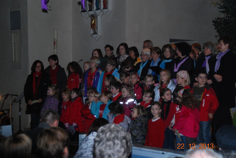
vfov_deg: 17.5
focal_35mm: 78
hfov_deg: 26.0
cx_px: 118
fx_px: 512
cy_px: 79
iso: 800
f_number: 5
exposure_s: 1/60
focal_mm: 52
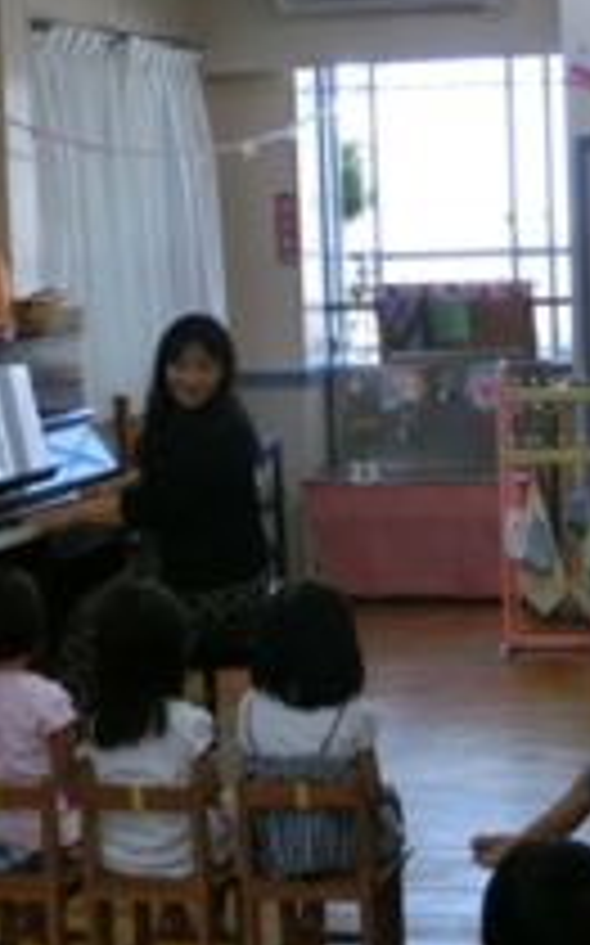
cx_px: 464
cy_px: 369
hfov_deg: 13.7
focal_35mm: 95
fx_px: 2447
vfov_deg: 21.8
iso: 160
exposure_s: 1/125
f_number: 4.2
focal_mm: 8.29
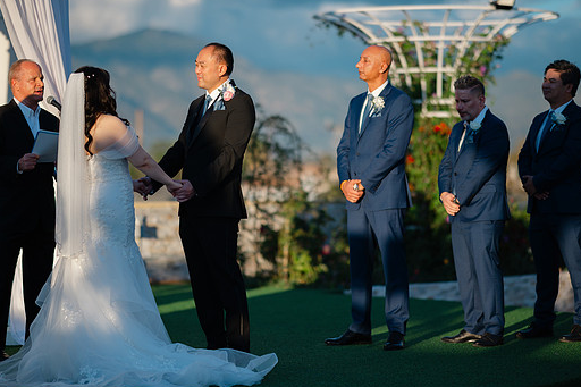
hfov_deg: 17.2
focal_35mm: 119
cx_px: 290
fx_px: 1920
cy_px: 184
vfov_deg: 11.5
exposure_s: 1/8000
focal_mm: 105
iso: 100
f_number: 1.4
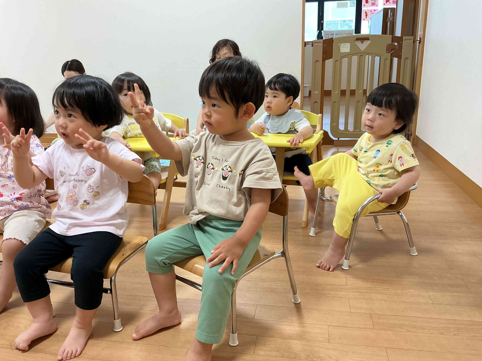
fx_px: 404
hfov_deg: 61.7
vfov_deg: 48.2
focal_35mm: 29
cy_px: 180
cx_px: 241
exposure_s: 1/60
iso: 64
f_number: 1.8
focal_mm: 3
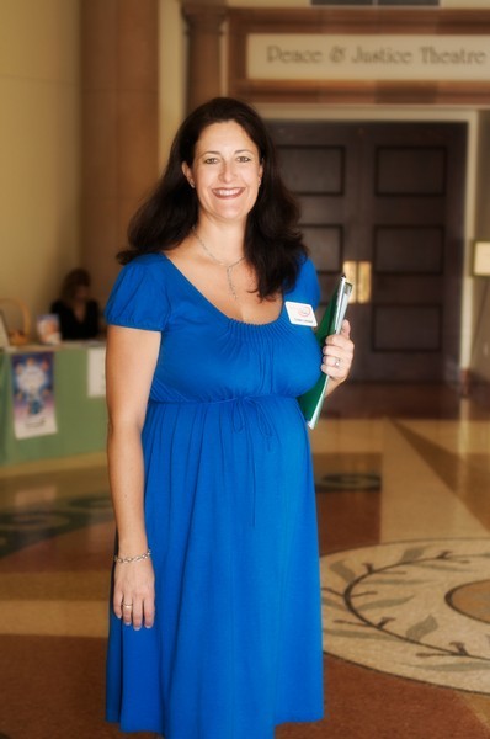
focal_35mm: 66
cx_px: 245
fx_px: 1352
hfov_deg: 20.5
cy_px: 370
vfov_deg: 30.6
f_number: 2.8
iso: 640
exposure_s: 1/160
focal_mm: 44
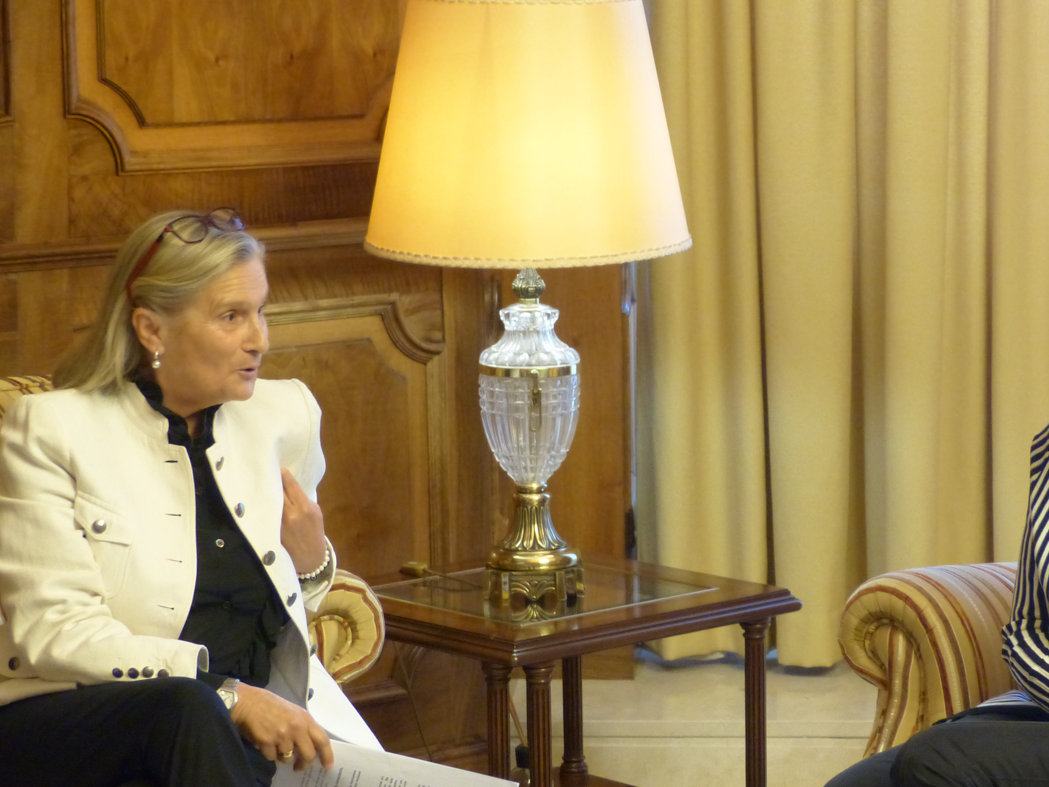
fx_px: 3273
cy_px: 403
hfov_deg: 18.2
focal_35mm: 108
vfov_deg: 13.7
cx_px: 683
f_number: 2.8
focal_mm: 14
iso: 400
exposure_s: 1/20
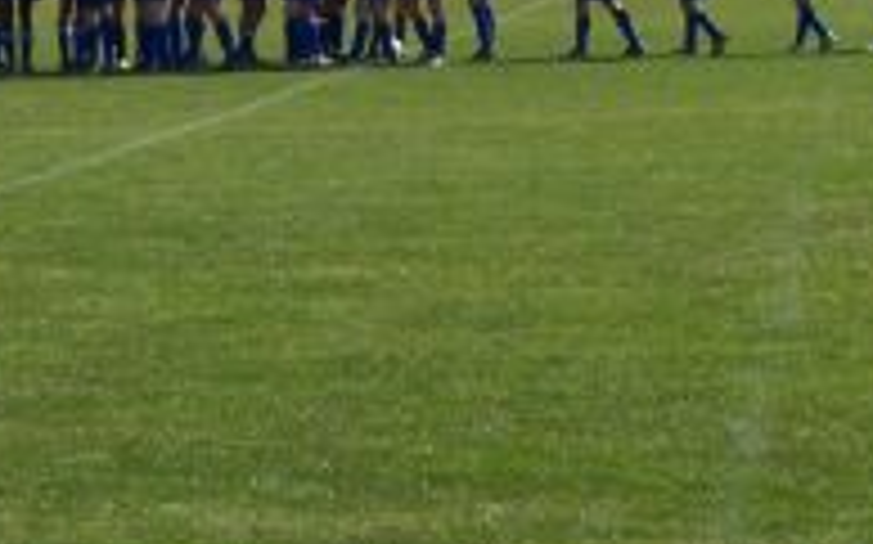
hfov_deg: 13.5
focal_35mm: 155
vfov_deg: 8.4
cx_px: 544
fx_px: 3686
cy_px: -81
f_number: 6.7
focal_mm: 10.8
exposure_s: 1/350
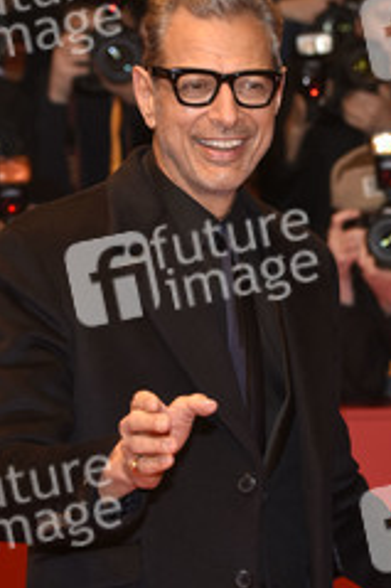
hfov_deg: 7.8
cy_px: 391
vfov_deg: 11.7
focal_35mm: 176
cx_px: 263
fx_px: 2871
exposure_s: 1/320
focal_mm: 70
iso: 640
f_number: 3.5
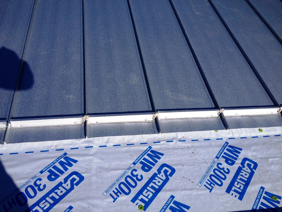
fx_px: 285
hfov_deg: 52.6
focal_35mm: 35
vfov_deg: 40.7
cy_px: 106
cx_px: 141
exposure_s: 1/3460
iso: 50
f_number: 2.4
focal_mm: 4.28
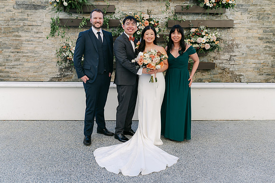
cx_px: 138
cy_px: 92
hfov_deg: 53.4
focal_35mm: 36
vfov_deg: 37.0
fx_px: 273
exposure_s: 1/640
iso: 100
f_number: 4
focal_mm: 35
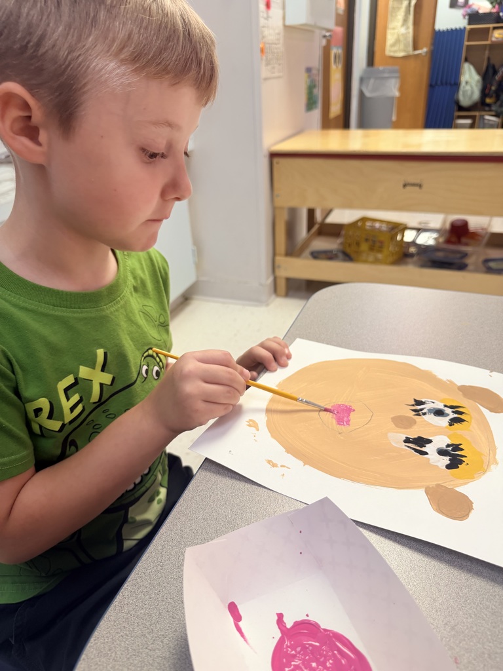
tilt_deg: -29.3
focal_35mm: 24
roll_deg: +3.5
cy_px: 336
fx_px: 465
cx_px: 252
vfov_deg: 71.6
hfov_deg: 56.8
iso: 100
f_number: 1.78
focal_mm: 6.76
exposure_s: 1/60
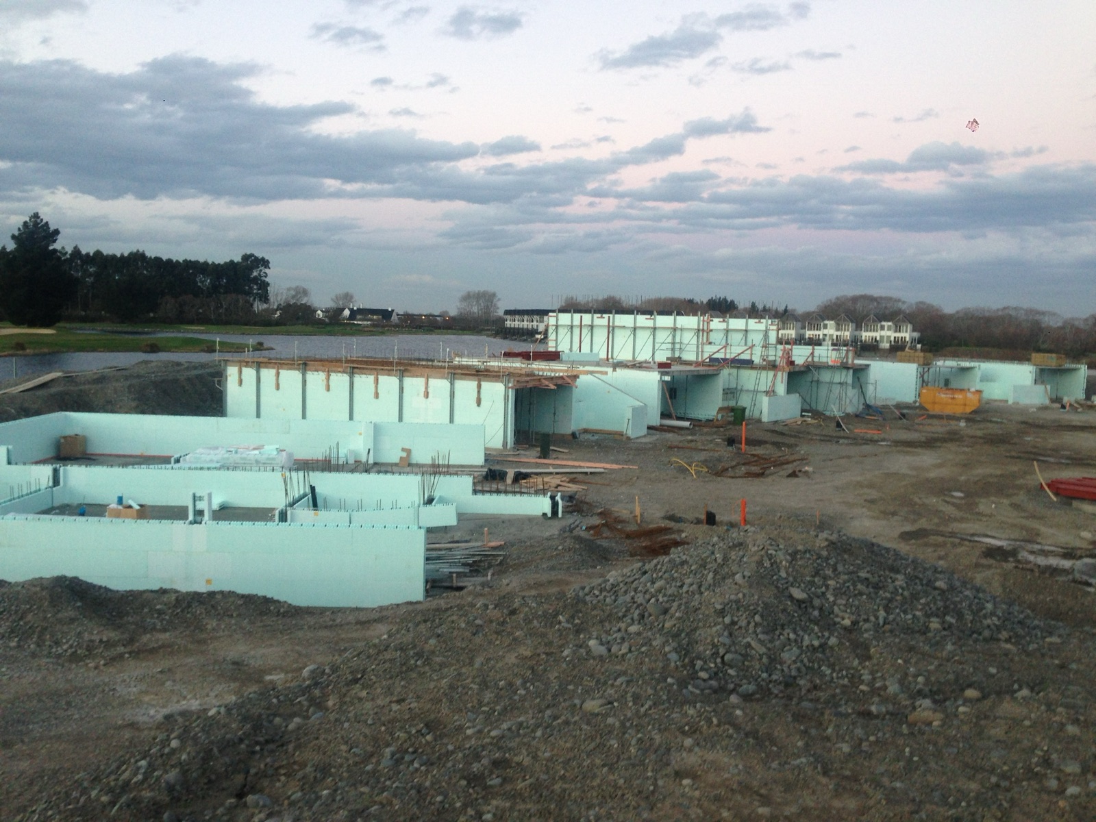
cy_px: 411
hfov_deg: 55.4
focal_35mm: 33
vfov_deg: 42.9
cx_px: 548
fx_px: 1045
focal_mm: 4.13
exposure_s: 1/20
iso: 80
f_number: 2.4
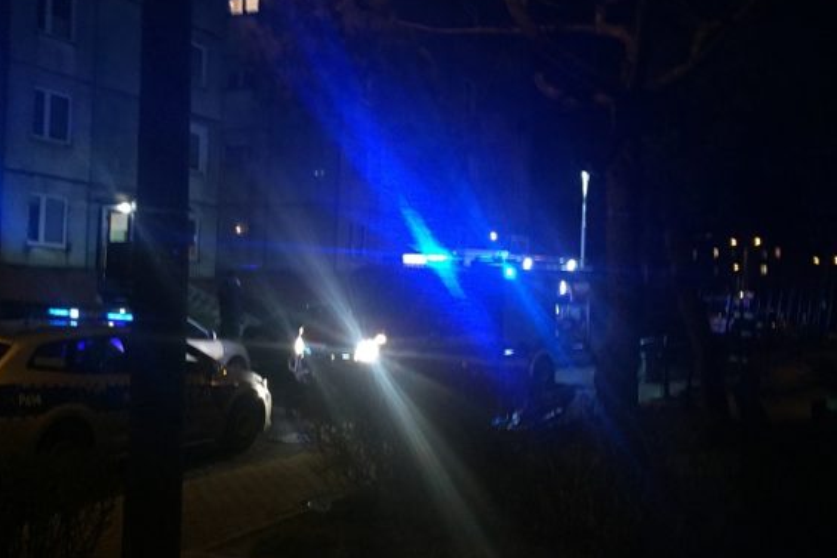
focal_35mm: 41
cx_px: 345
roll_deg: -1.4
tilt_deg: +2.7
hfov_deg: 47.2
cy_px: 265
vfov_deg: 32.6
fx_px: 953
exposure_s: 1/20
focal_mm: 4.15
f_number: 2.2
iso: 250
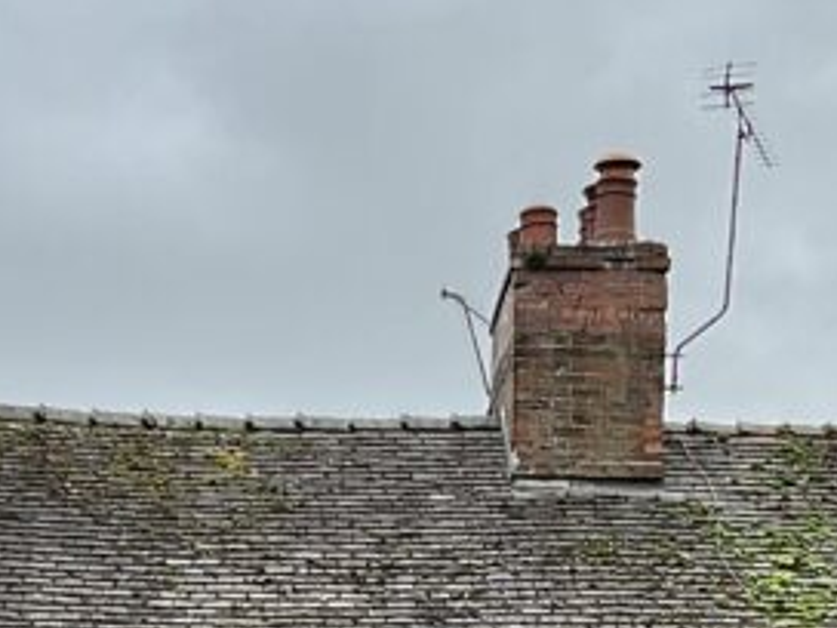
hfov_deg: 18.0
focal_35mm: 109
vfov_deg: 12.3
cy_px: 1167
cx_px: 314
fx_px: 2636
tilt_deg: -1.8
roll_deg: -0.6
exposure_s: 1/574
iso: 25
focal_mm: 3
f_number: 1.8
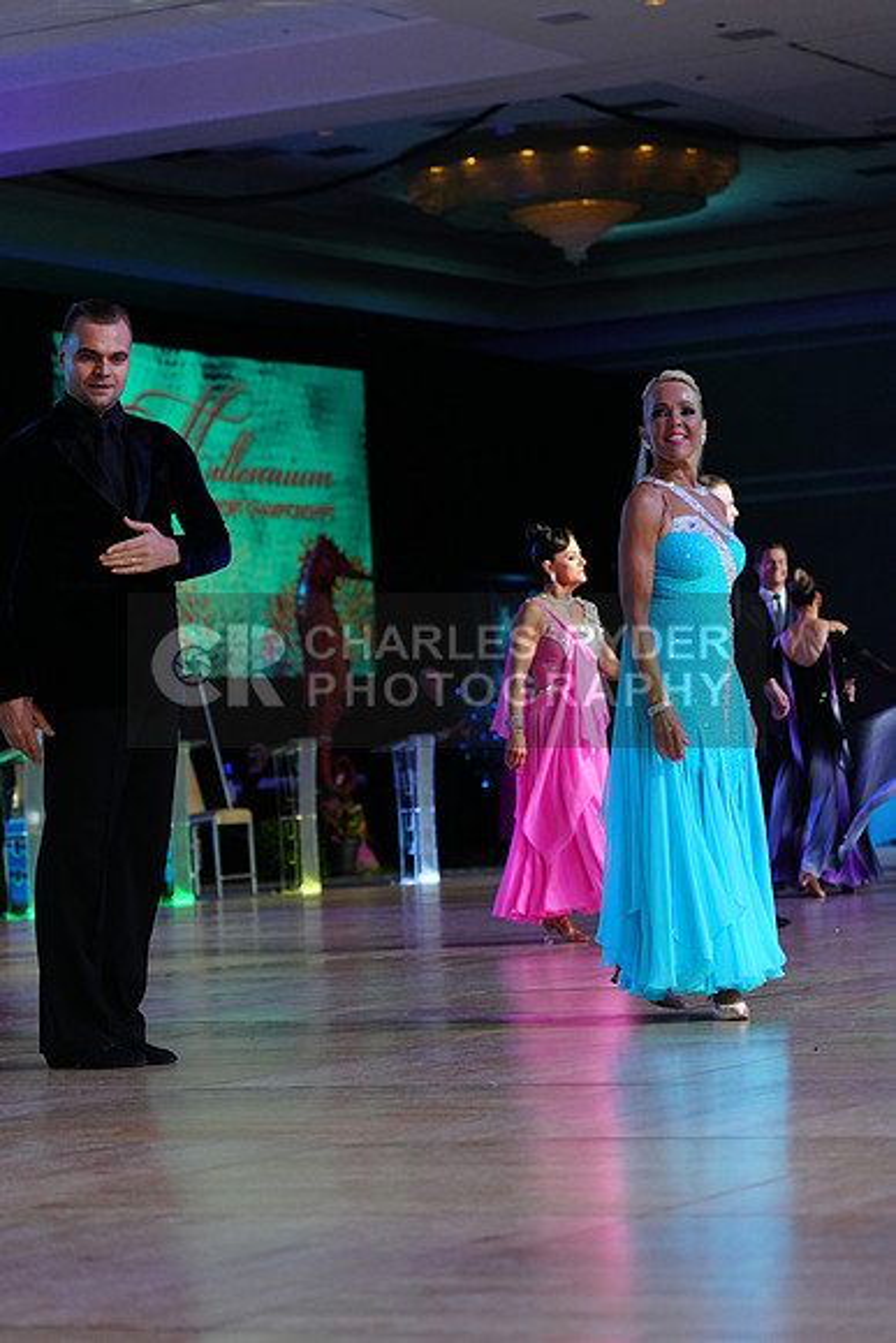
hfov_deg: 13.8
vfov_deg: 20.6
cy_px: 672
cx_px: 448
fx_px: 3694
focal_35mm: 99
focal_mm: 99
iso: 2500
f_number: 4
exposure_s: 1/400
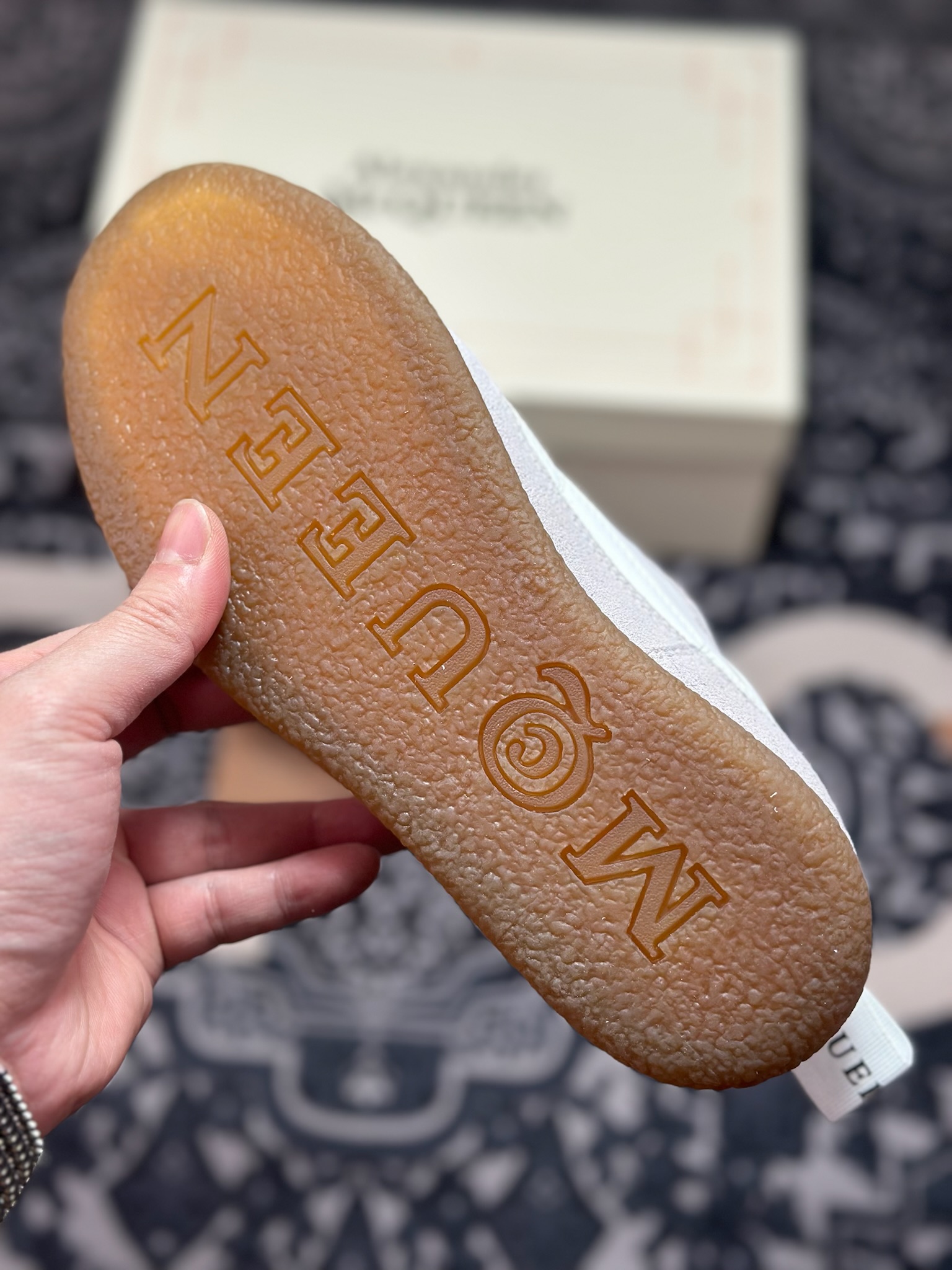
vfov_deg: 39.7
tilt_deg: -58.8
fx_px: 1760
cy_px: 635
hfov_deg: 30.3
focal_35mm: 48
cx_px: 476
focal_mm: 6.86
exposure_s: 1/894
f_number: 1.78
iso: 80
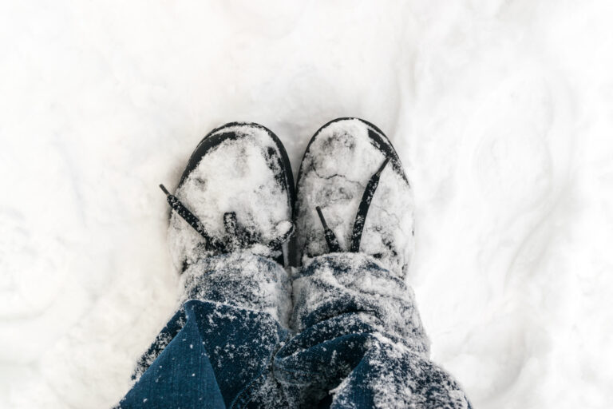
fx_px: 868
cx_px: 306
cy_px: 204
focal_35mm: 51
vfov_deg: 26.5
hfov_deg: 38.9
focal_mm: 34
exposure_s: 1/200
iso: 100
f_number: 7.1
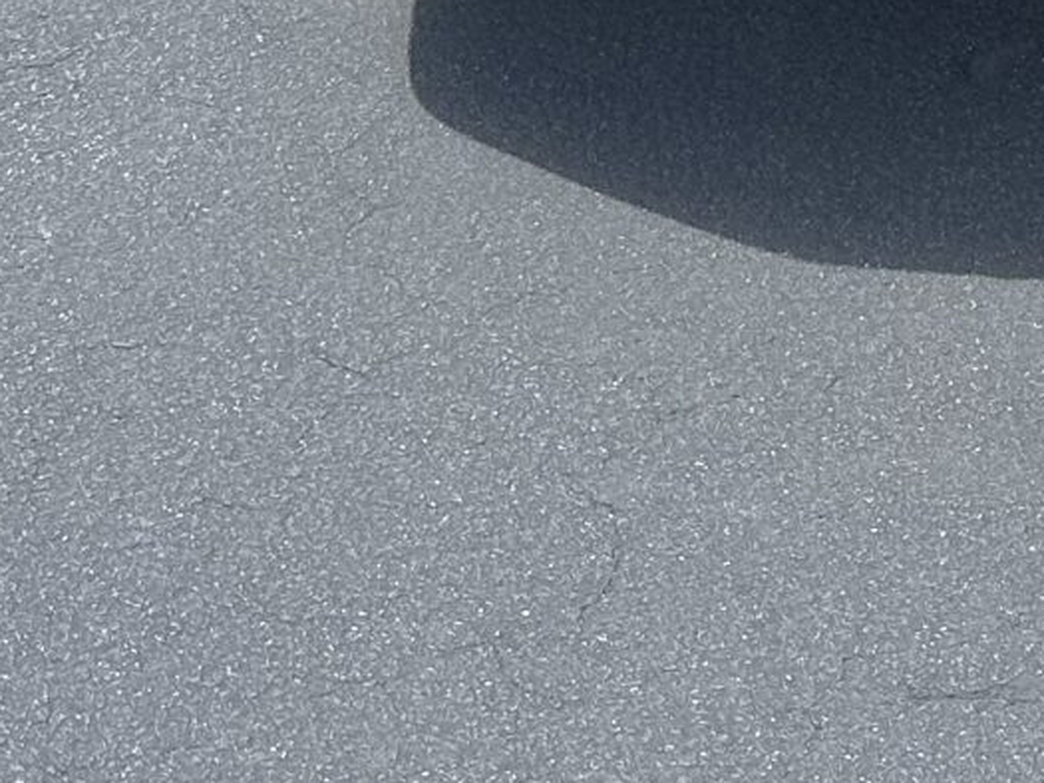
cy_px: -1041
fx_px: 3529
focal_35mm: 117
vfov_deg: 10.9
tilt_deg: -10.3
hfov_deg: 15.7
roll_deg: +2.5
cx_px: 1503
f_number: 1.78
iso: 80
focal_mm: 6.86
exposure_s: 1/1095
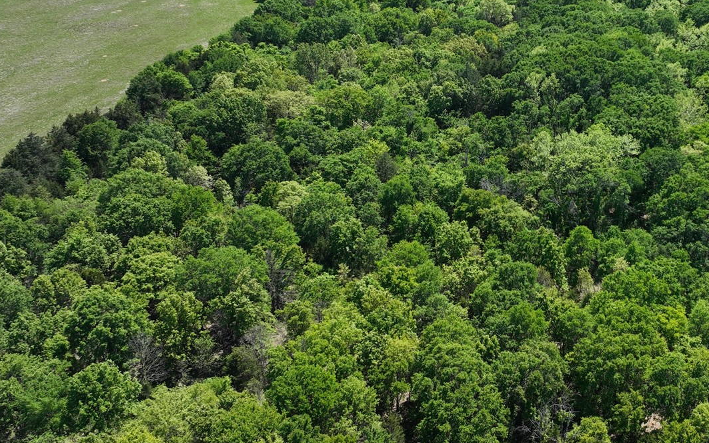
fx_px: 947
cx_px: 549
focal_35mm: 49
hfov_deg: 39.7
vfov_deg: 26.2
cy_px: 141
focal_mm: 12.29
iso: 150
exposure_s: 1/2500
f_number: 2.8
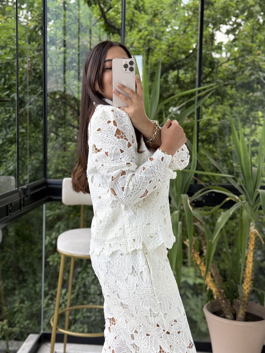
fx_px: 490
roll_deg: -1.3
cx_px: 132
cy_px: 176
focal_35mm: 48
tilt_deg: -19.3
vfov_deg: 39.7
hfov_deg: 30.3
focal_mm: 6.76
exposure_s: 1/243
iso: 80
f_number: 1.78
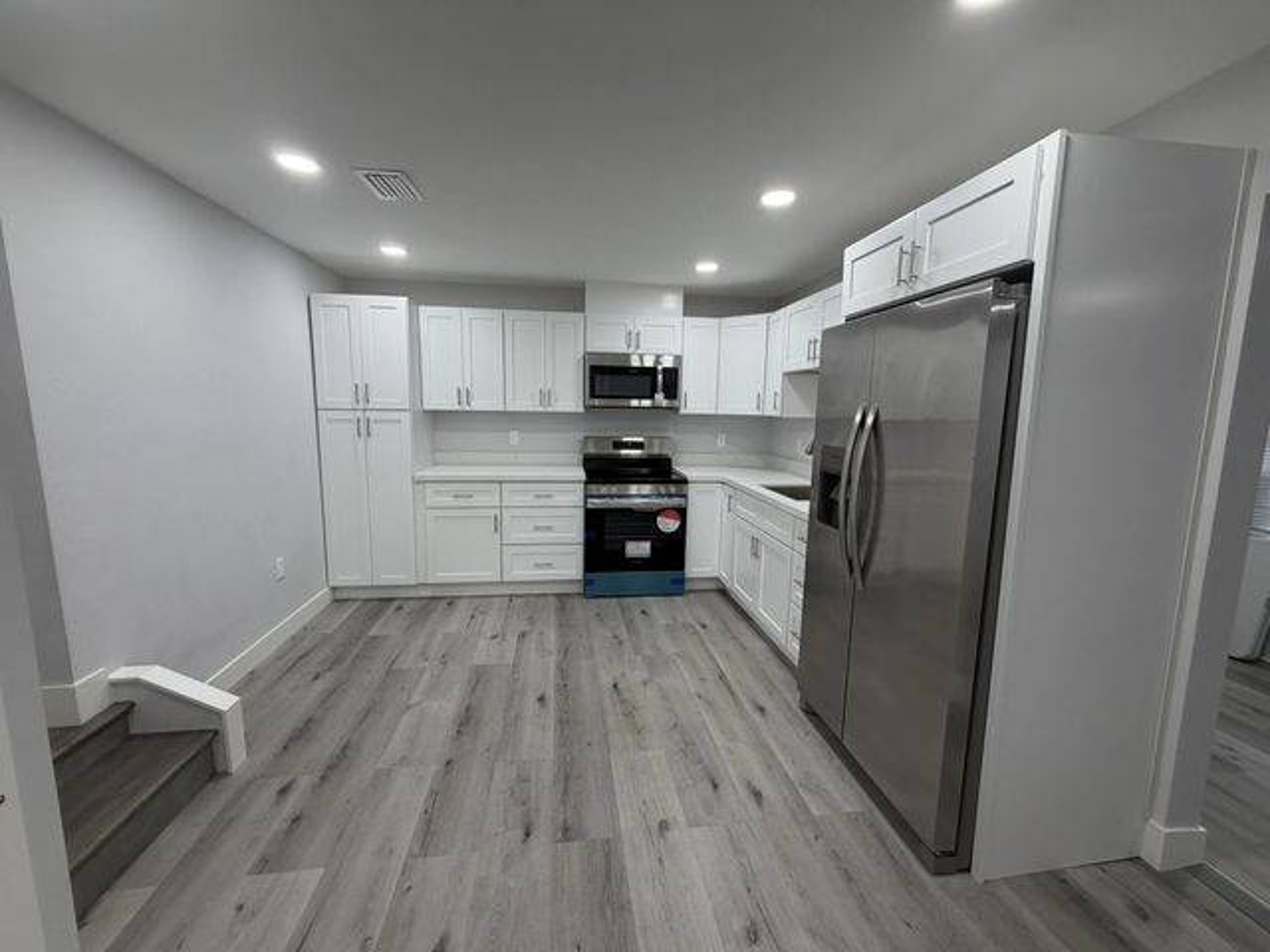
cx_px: 635
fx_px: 514
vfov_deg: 85.7
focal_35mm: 14
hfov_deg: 102.1
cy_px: 476
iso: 160
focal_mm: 2.22
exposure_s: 1/120
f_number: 2.2
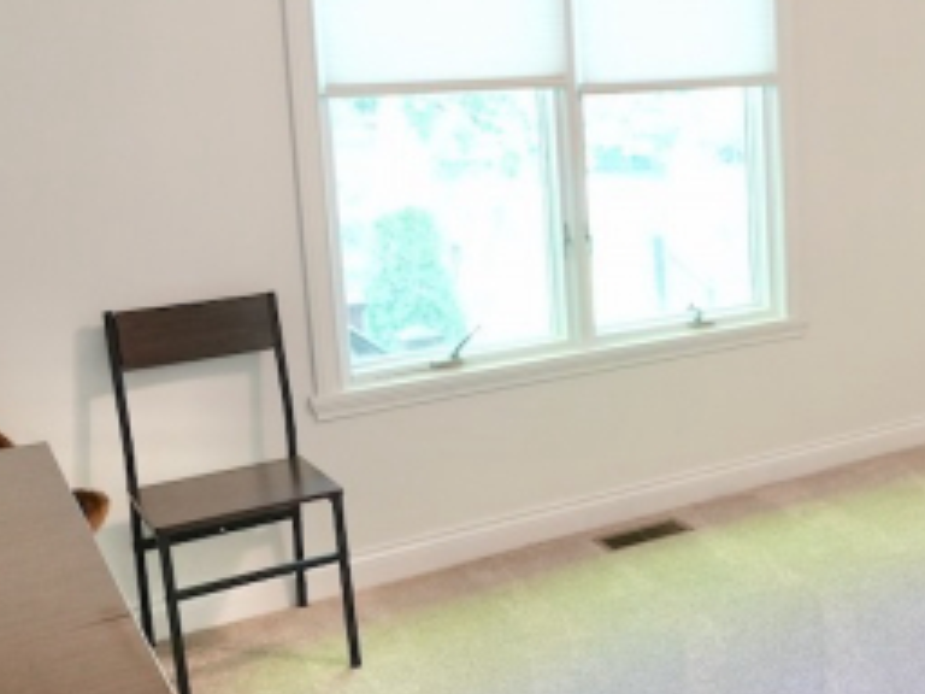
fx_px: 1202
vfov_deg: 32.0
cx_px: 912
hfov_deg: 37.8
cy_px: 264
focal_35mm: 45
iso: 3200
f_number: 2.8
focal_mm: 16
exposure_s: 1/250
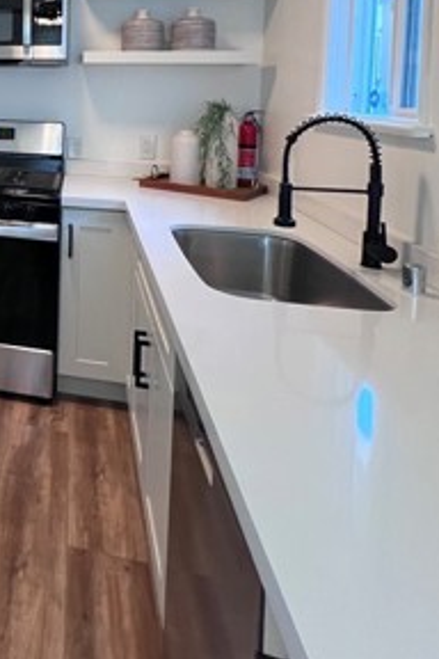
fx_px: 549
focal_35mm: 30
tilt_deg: -3.1
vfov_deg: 56.6
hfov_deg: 34.5
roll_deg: -0.6
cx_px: -94
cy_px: 117
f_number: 1.8
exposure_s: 1/120
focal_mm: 1.57
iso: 200
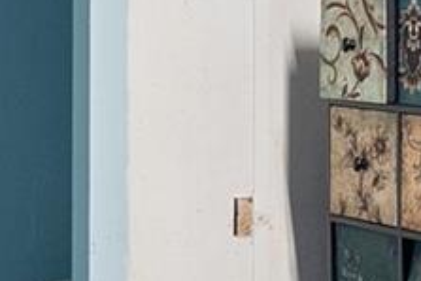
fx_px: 2013
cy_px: -2
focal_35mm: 172
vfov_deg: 8.0
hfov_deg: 11.8
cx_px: 438
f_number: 8
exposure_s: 1.3
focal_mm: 16
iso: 320
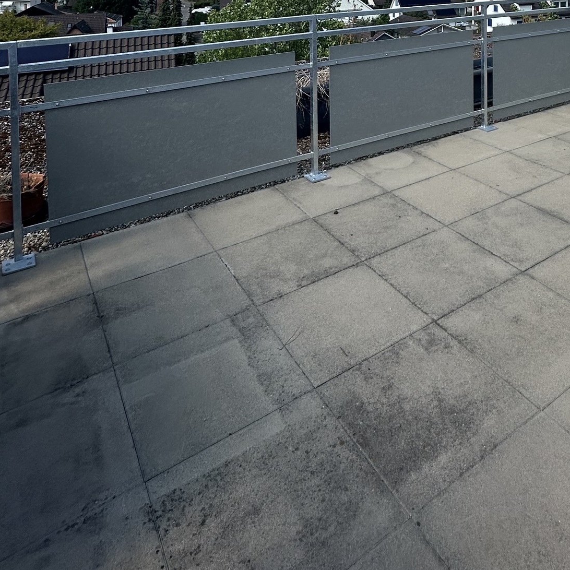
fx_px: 540
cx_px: 408
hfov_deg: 53.8
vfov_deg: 45.0
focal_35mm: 29
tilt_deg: -0.3
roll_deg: -0.9
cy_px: -26
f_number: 2.2
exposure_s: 1/1795
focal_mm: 2.22
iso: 50
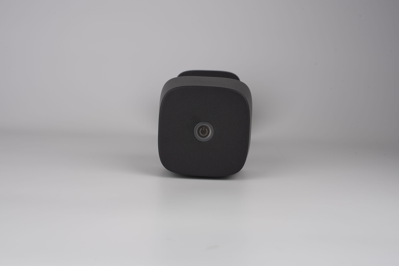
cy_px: 133
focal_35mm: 50
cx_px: 200
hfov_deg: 39.6
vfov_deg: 27.0
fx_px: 554
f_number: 16
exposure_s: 1/100
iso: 100
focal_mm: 50
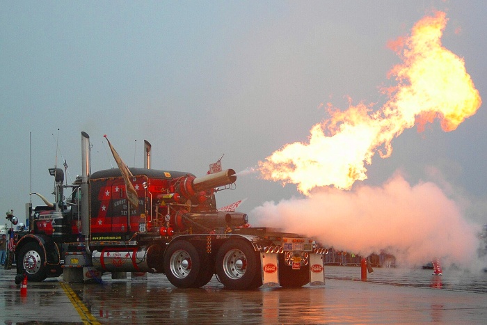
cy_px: 162
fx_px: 568
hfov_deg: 46.4
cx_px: 244
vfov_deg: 31.9
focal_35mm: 42
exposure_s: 1/2500
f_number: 3.5
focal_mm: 28
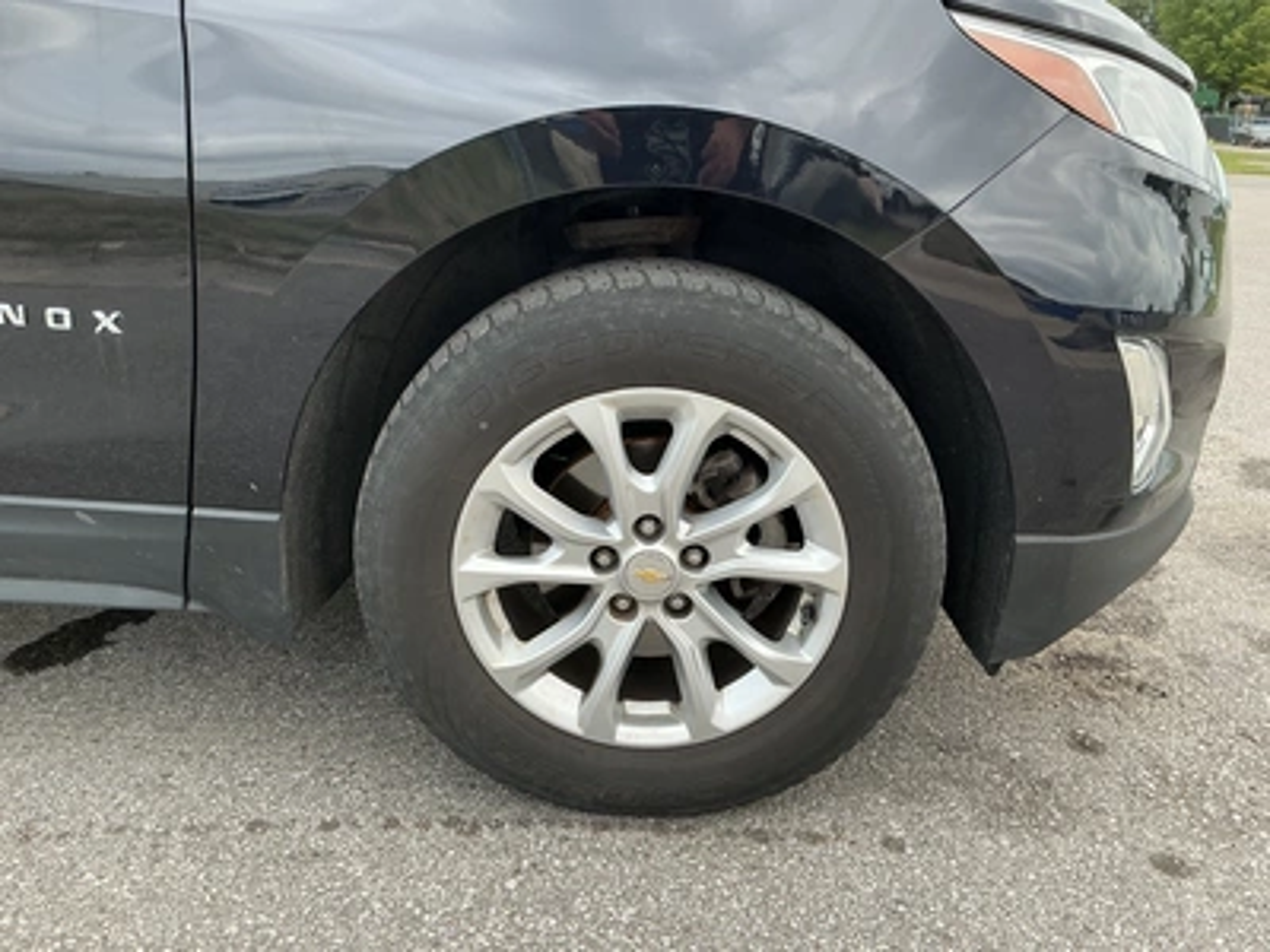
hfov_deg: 63.4
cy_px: 476
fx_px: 1027
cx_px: 635
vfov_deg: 49.7
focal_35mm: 28
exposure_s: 1/446
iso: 25
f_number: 1.8
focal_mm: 3
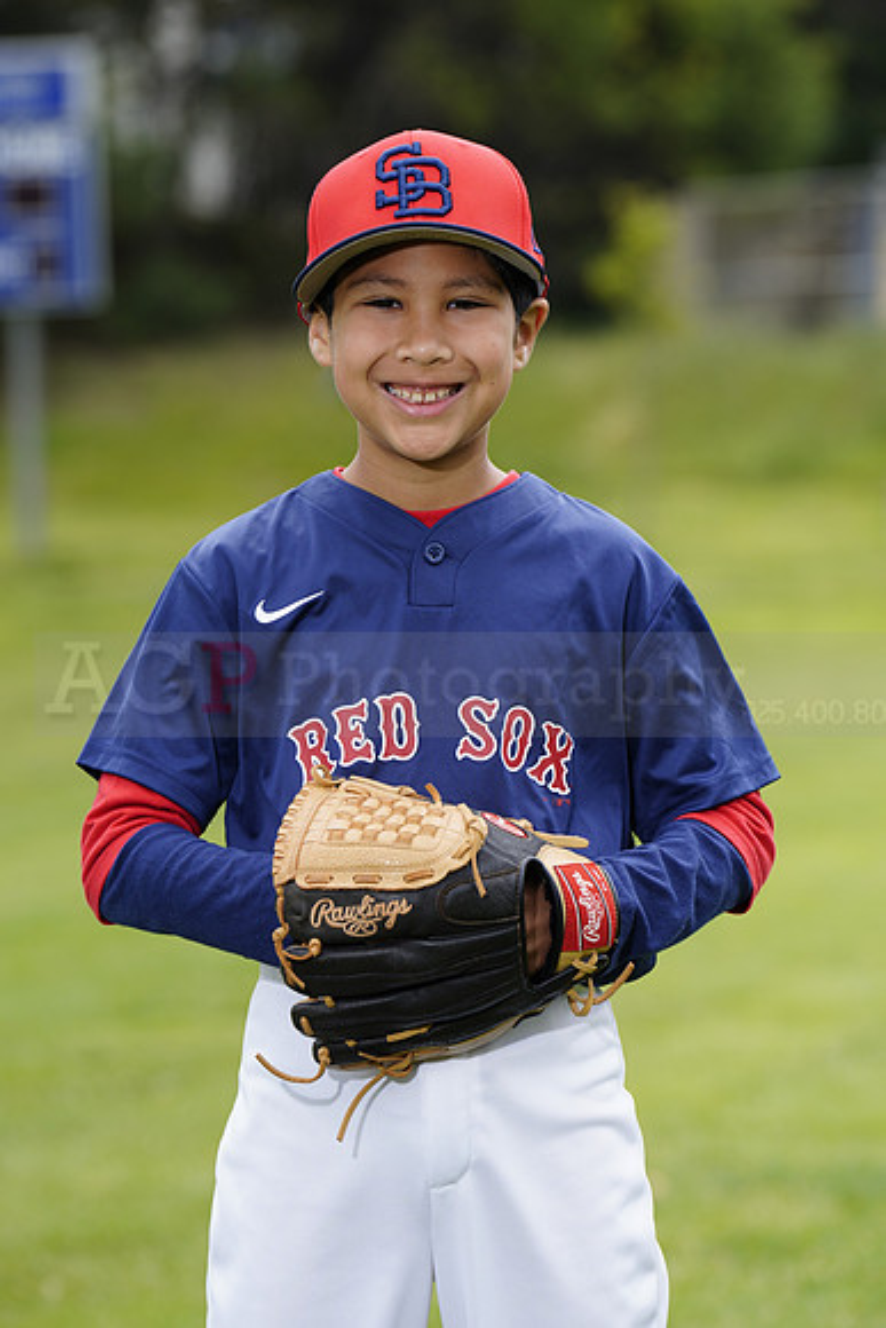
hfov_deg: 6.9
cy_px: 664
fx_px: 7378
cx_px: 443
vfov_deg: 10.3
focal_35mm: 200
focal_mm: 200
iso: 100
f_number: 6.3
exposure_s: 1/250
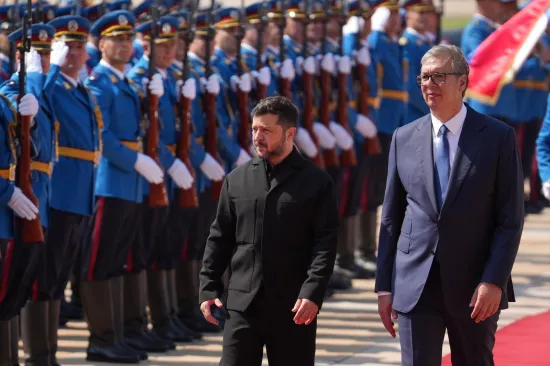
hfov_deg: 6.9
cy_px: 183
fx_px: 4580
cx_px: 275
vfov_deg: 4.6
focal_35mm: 300
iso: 400
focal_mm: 200
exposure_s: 1/5000
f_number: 3.2
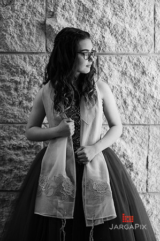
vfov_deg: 23.9
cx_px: 80
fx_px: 568
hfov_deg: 16.0
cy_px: 120
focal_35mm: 85
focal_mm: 85
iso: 200
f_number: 2
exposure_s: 1/250
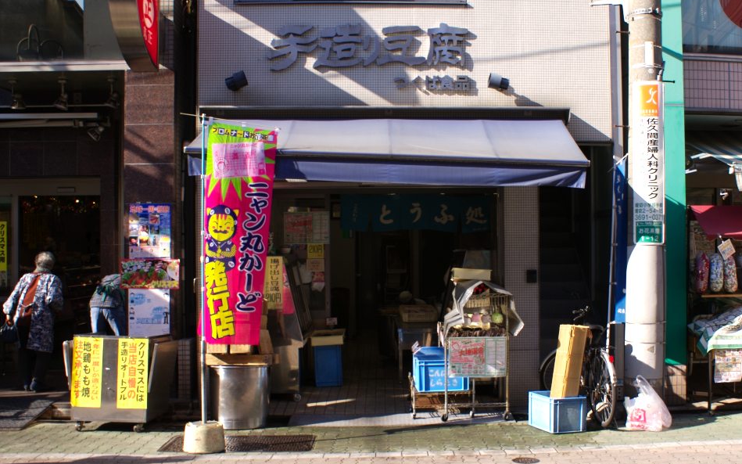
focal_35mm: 29
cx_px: 390
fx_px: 586
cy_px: 248
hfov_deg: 64.6
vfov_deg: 43.1
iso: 100
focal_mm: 18
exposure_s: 1/80
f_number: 9
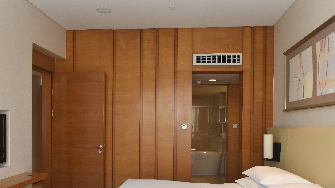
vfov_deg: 39.7
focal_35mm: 29
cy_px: 126
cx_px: 168
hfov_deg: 66.1
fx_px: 258
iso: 1250
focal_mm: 24
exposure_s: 1/100
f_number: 5.6
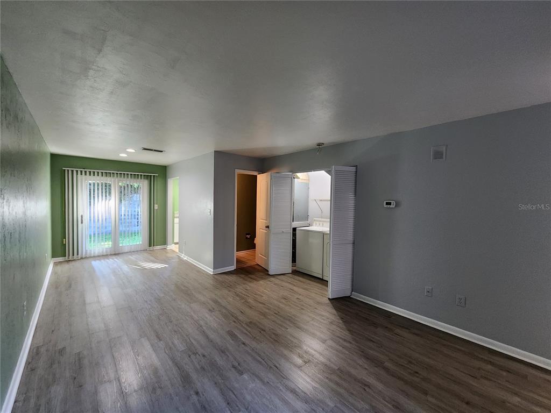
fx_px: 207
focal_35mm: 13
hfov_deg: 106.2
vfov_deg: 89.9
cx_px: 276
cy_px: 206
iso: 320
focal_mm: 2.2
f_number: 2.2
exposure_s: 1/40
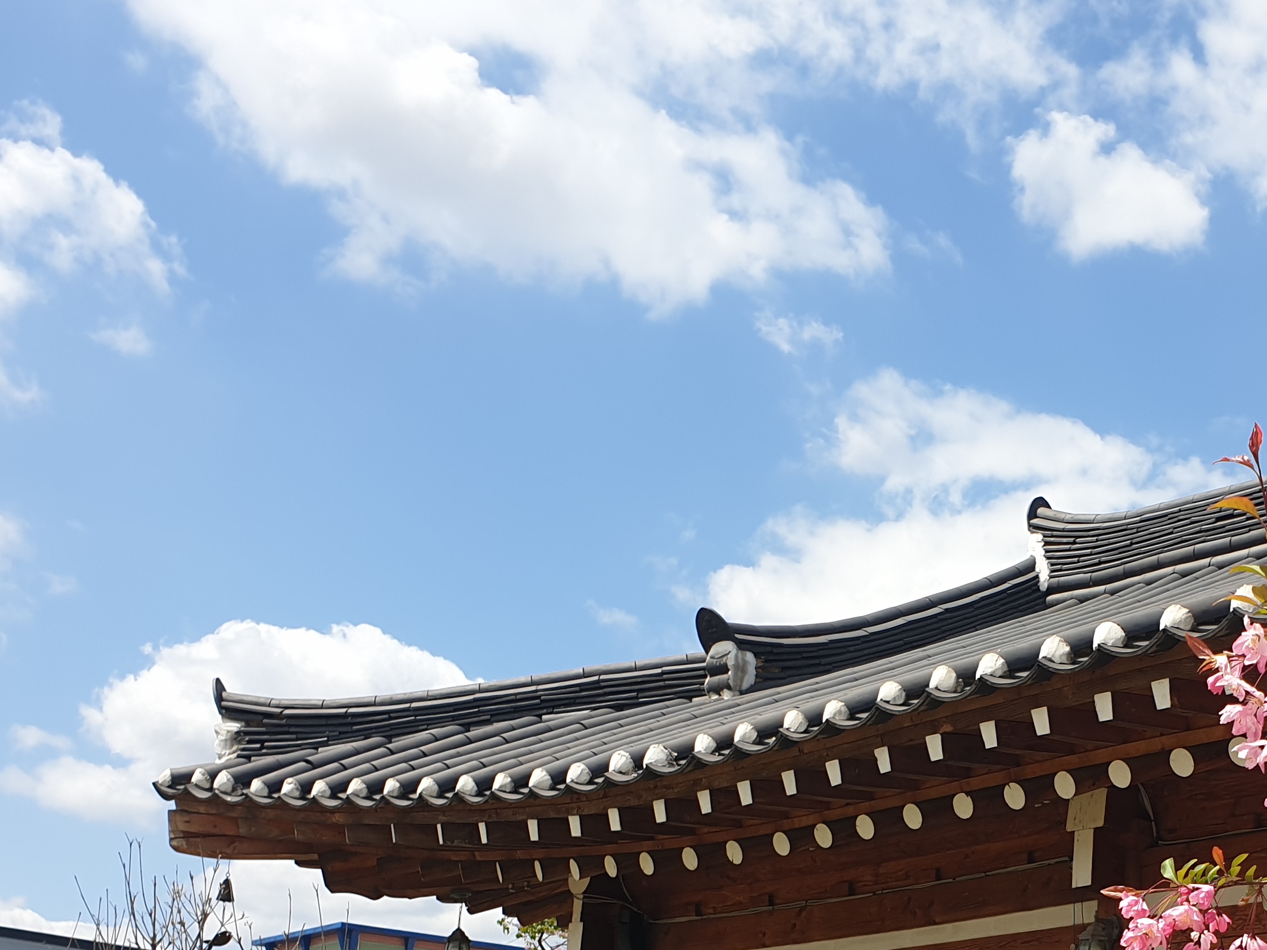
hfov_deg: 34.2
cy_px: 944
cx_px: 1059
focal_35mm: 54
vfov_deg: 25.7
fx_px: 1977
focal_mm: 4.3
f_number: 2.4
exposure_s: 1/1555
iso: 50
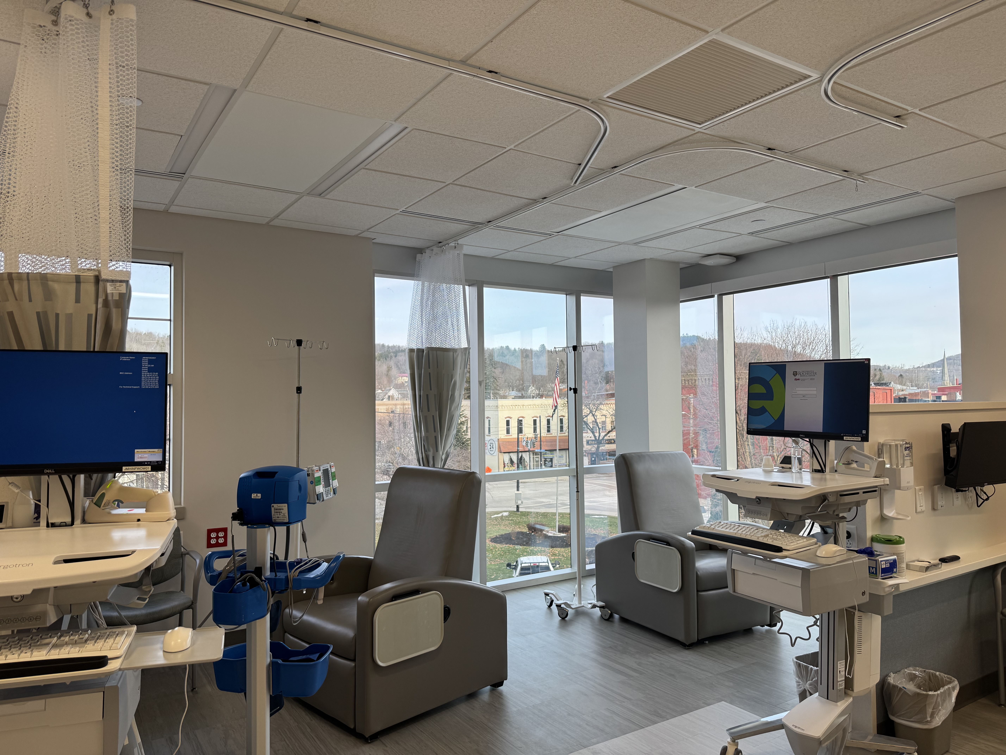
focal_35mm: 24
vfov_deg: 56.8
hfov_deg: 71.6
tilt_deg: +1.3
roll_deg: +0.5
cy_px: 378
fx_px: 697
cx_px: 503
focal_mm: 6.76
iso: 64
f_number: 1.78
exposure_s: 1/220
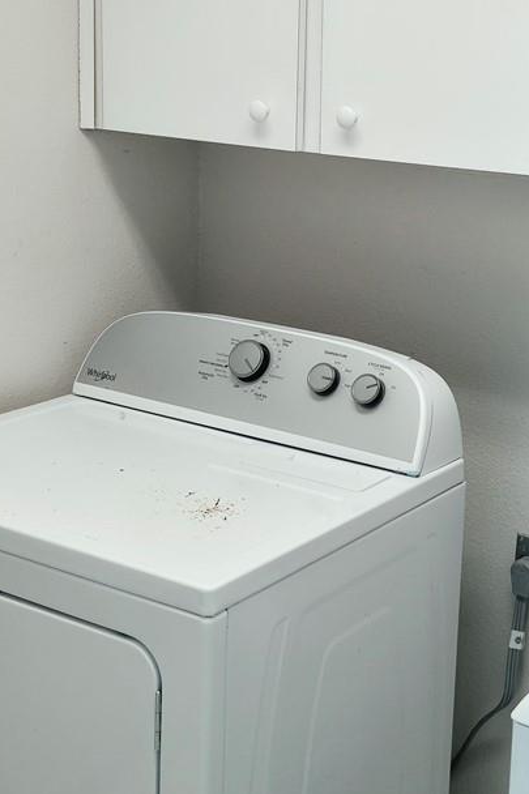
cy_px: 300
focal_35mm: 63
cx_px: 344
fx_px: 1389
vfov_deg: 31.8
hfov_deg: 21.5
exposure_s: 1/60
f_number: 1.7
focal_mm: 6.3
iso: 50
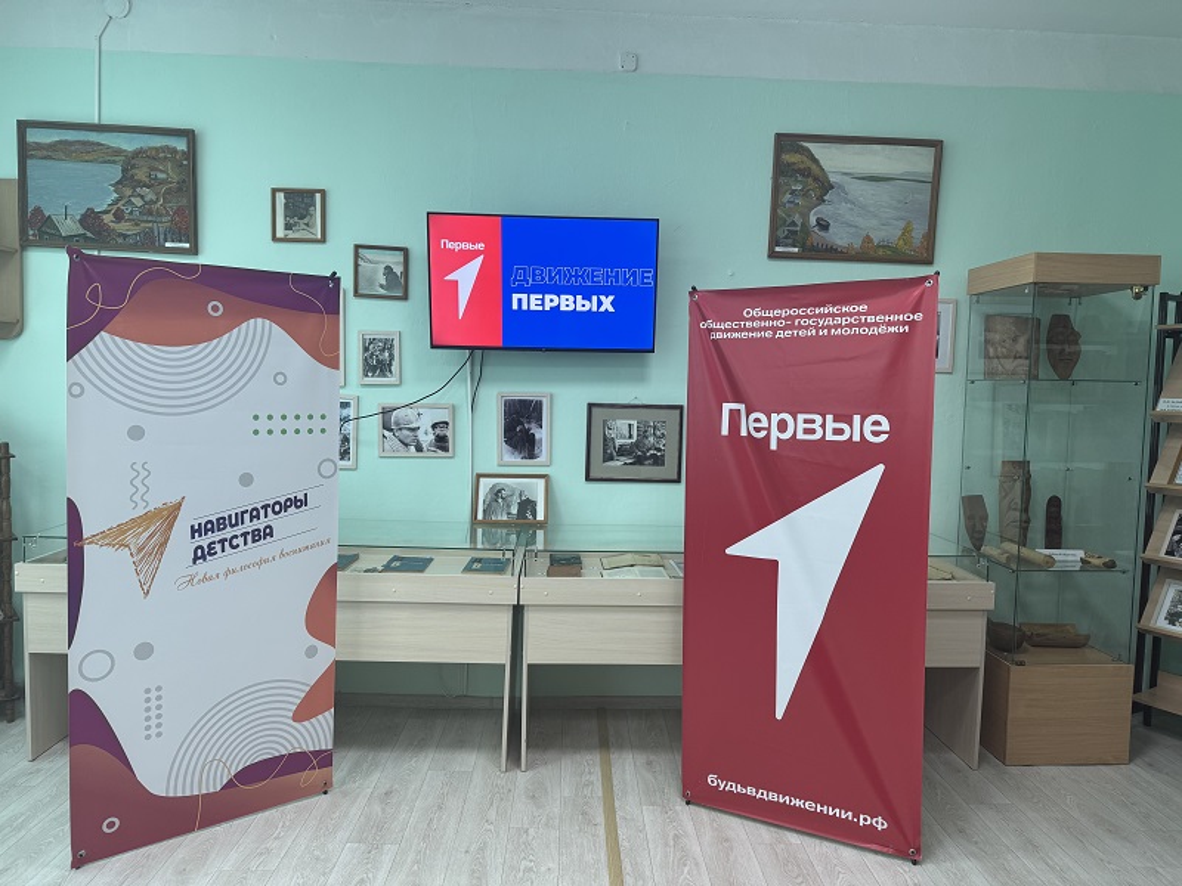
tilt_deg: -3.1
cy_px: 443
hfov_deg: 71.6
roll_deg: -1.1
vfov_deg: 56.8
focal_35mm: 24
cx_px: 591
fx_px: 820
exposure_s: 1/121
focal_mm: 6.76
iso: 125
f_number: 1.78
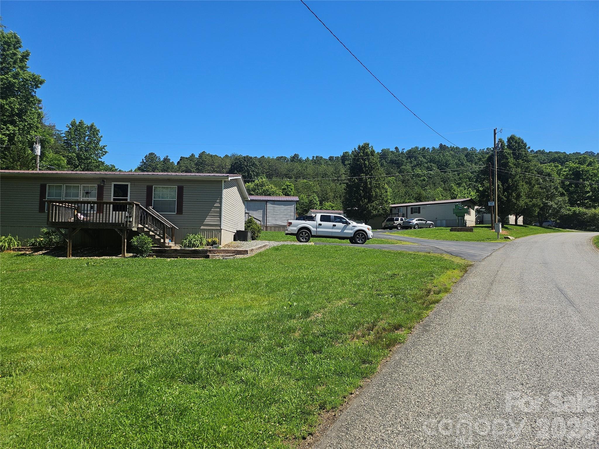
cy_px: 224
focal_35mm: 24
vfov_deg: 56.8
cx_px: 300
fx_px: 415
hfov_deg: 71.6
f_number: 1.8
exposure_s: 1/3850
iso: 50
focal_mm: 5
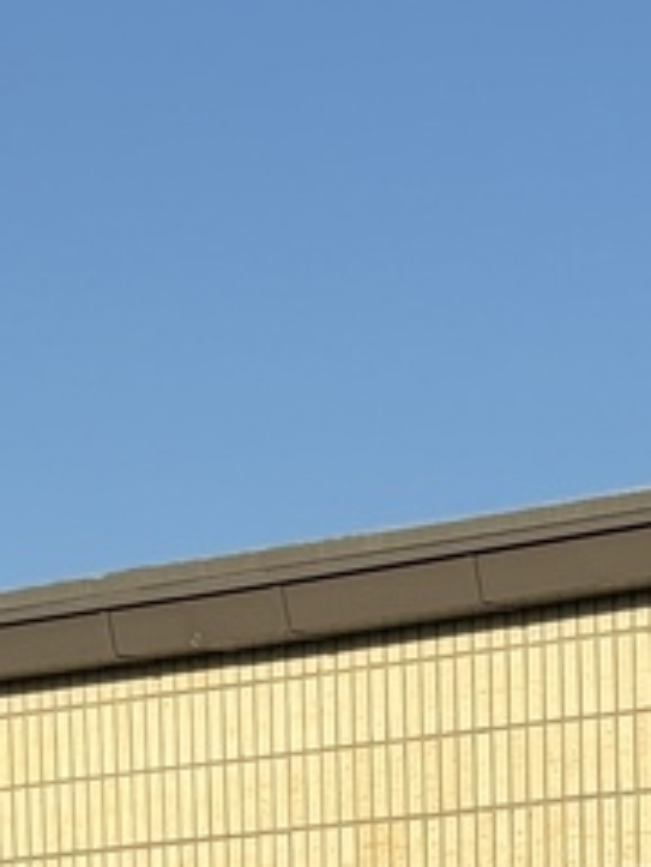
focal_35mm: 204
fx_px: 5111
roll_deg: +0.9
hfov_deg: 7.1
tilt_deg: -4.2
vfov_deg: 9.1
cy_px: 1802
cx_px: 1129
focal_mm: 6.76
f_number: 1.78
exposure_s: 1/4329
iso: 64
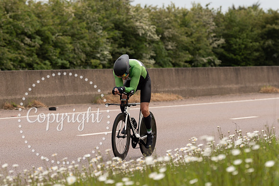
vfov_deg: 5.9
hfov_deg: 8.9
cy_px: 73
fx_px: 1791
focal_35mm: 231
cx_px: 150
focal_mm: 142
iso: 125
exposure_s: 1/800
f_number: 4
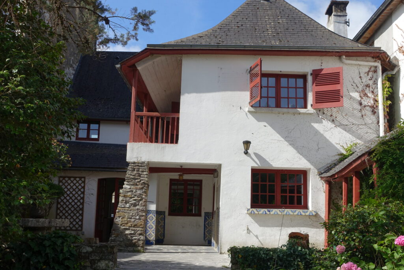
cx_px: 202
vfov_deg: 31.9
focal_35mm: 42
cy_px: 135
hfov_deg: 46.4
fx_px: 471
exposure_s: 1/500
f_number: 5.6
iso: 125
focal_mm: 15.31
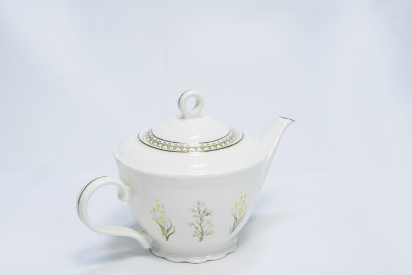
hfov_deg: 28.8
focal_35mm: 70
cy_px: 138
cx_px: 206
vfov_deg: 19.5
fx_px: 802
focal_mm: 70
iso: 6400
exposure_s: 1/160
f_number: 13
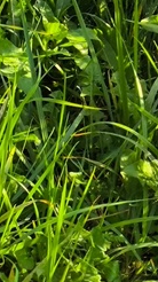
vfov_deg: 12.1
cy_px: 44
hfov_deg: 6.5
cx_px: -247
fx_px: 1321
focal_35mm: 177
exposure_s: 1/515
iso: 50
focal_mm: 4.71
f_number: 1.7
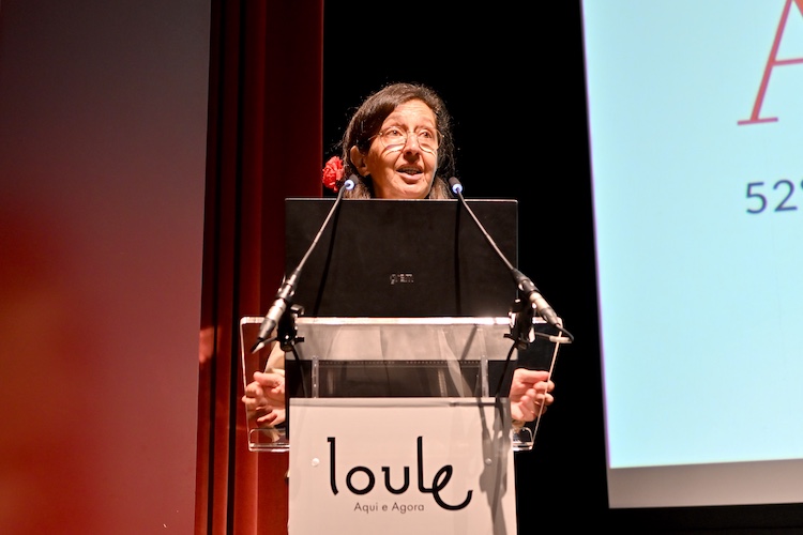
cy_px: 268
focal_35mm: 60
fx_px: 1338
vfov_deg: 22.6
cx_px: 402
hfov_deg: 33.4
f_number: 3.2
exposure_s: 1/40
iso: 640
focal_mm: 40
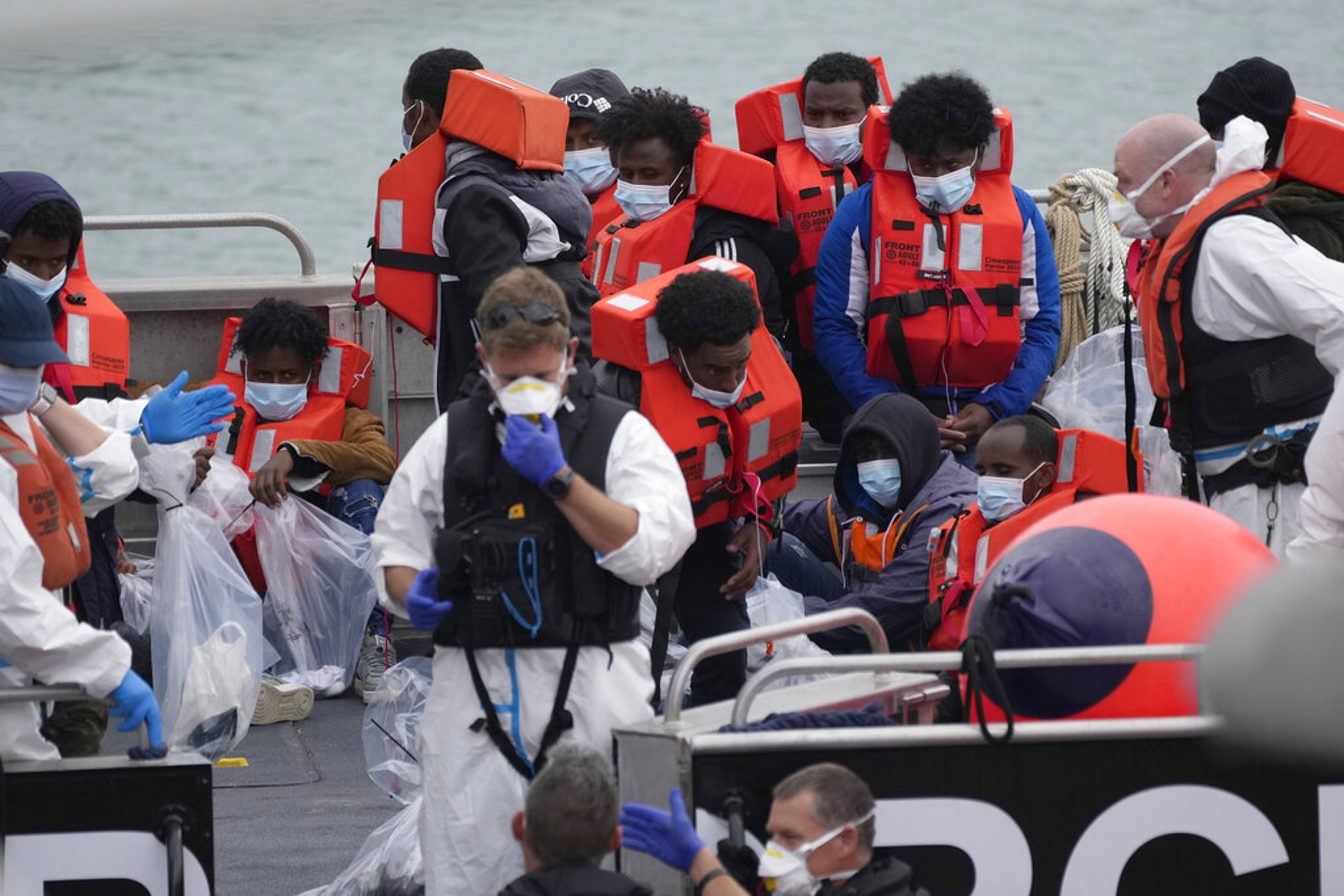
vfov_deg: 2.3
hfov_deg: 3.4
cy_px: 448
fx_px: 22402
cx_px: 672
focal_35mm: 600
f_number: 5.6
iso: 640
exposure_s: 1/2000
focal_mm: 400
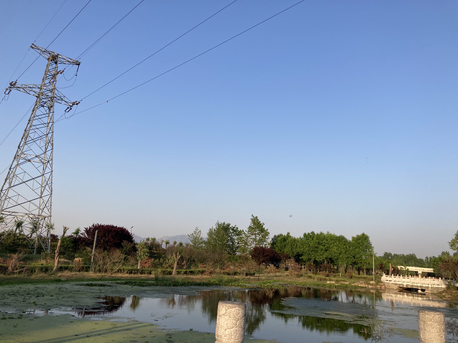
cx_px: 229
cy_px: 172
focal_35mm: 28
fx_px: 370
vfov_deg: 49.7
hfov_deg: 63.4
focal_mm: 3.99
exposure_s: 1/1143
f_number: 1.8
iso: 20
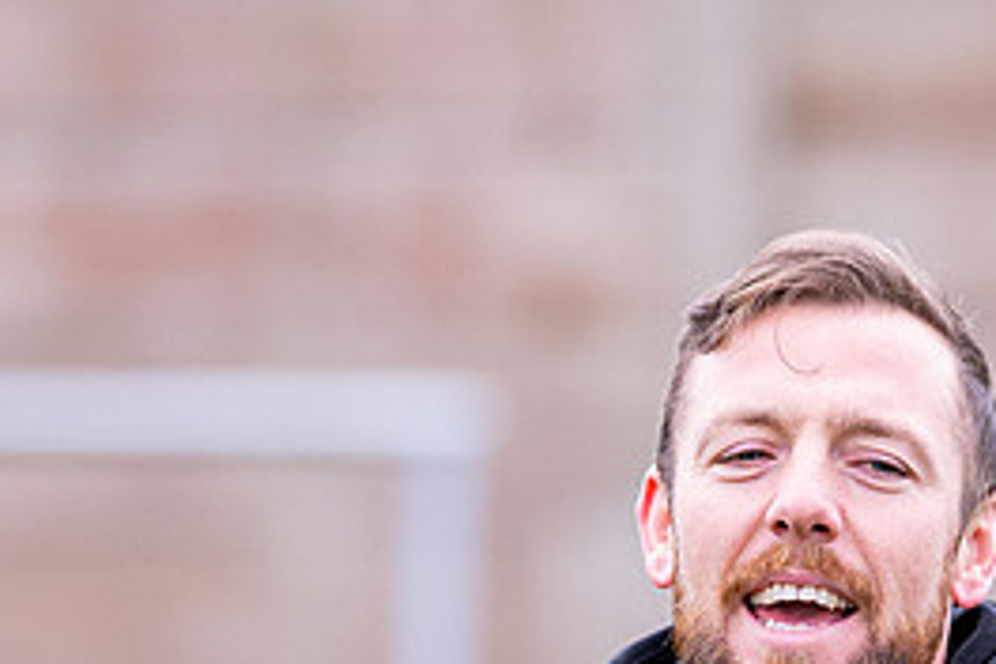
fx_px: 17263
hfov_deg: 3.3
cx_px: 718
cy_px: 816
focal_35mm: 624
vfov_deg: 2.2
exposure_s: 1/2000
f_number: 2
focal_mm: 135
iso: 500
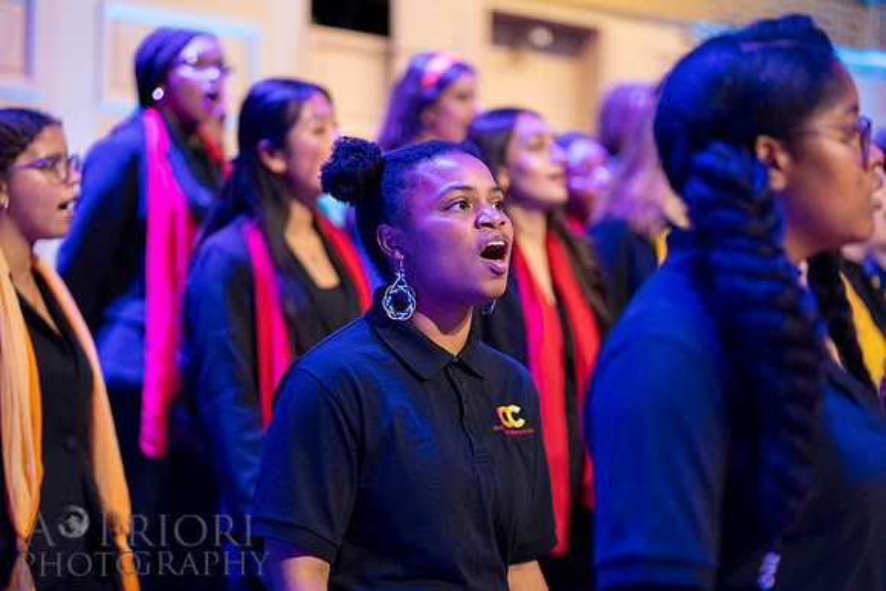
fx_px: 2585
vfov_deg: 13.0
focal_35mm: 105
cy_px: 296
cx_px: 443
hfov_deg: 19.5
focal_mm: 105
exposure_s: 1/125
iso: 5000
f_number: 2.8
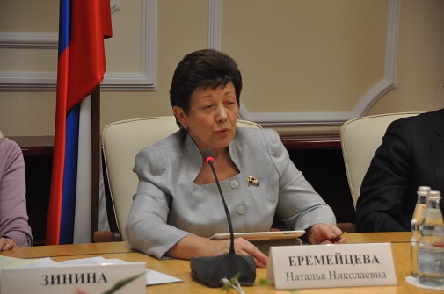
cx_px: 222
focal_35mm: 112
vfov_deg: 12.1
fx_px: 1385
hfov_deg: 18.2
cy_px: 147
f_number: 5
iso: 800
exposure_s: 1/60
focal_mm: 75
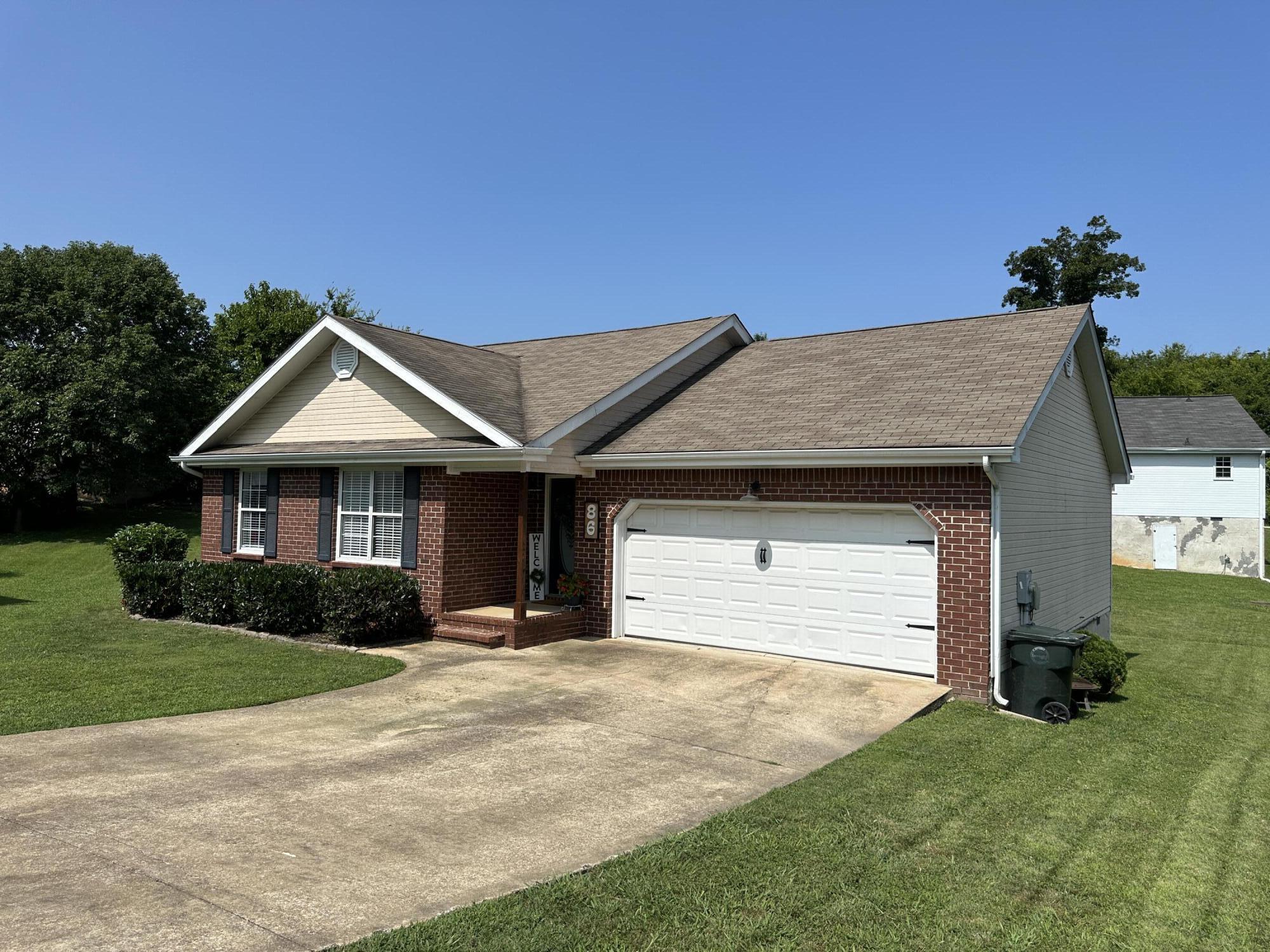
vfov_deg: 56.8
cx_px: 635
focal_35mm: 24
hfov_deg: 71.6
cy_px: 476
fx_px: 881
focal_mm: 6.86
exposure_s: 1/6623
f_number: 1.78
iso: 80
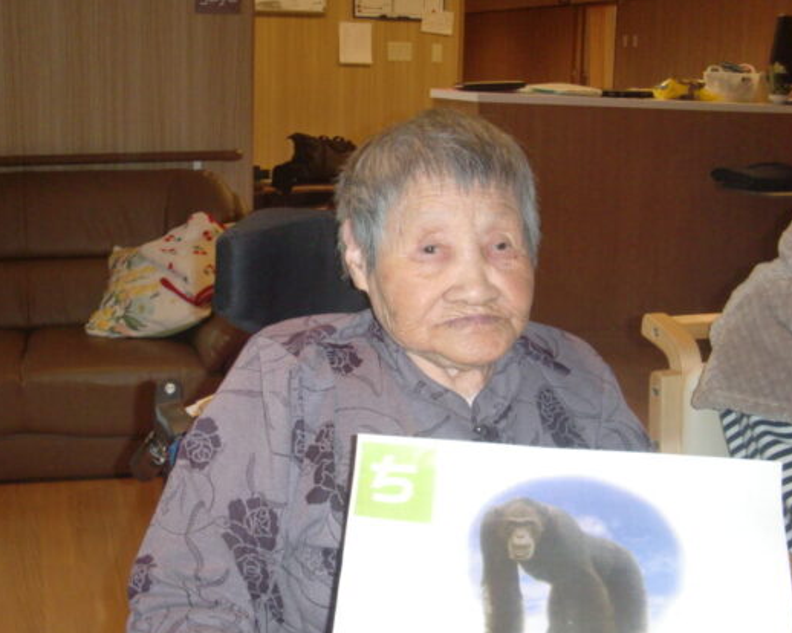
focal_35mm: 43
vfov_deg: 34.9
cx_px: 352
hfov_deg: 42.8
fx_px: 1008
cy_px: 320
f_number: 3.9
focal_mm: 6.66
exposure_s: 1/60
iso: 200
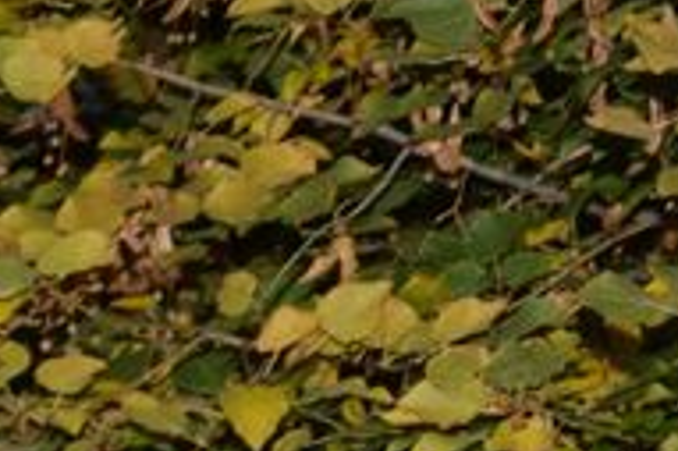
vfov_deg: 5.0
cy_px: 1294
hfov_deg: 6.9
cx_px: -1494
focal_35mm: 263
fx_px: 4949
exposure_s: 1/125
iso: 1000
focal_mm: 24
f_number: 3.8
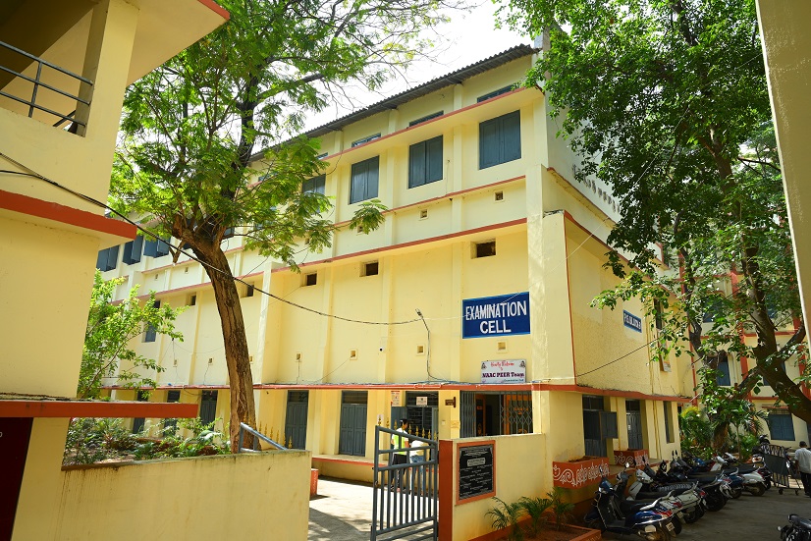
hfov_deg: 73.7
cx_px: 406
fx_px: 541
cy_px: 270
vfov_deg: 53.2
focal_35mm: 24
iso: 400
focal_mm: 24
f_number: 5
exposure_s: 1/400
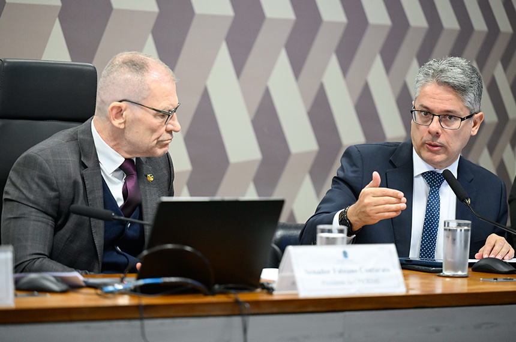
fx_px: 2218
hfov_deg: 13.3
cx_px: 258
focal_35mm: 155
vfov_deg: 8.8
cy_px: 171
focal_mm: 155
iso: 2500
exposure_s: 1/160
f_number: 2.8
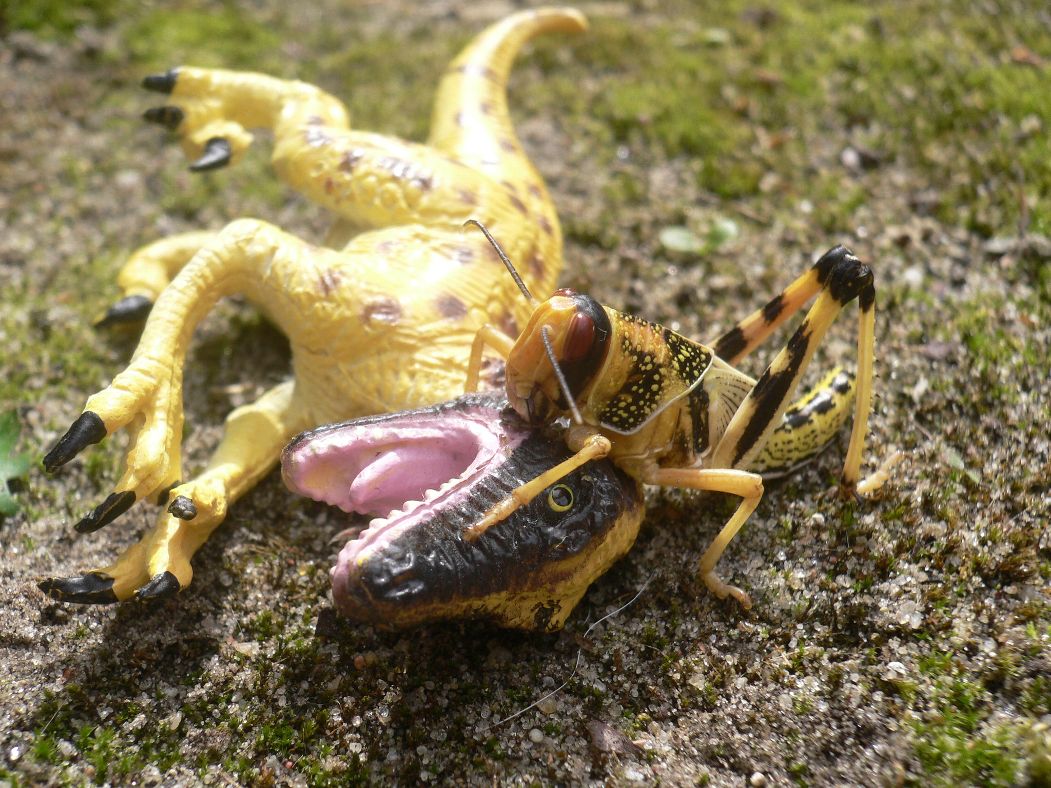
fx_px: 1063
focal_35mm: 35
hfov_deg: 52.6
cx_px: 526
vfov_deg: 40.7
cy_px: 394
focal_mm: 5.8
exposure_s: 1/200
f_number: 5.6
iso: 80
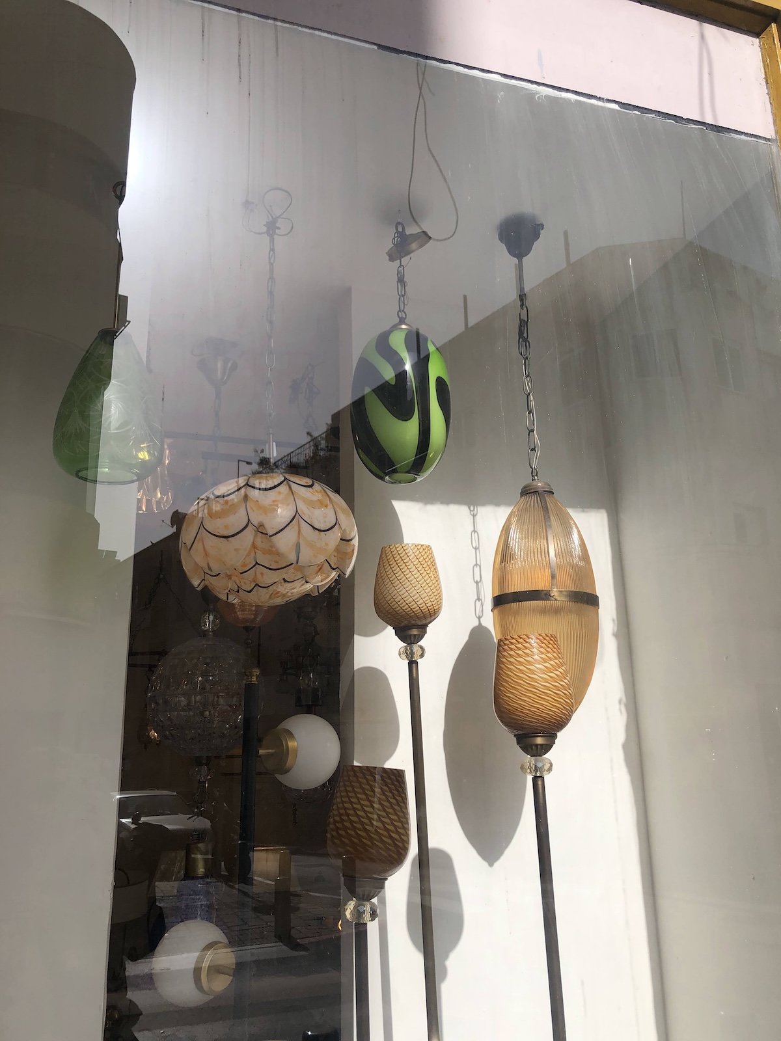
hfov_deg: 49.7
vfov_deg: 63.4
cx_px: 390
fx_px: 842
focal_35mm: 28
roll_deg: +1.4
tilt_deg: +16.2
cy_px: 520
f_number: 1.8
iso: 20
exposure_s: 1/2667
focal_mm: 3.99
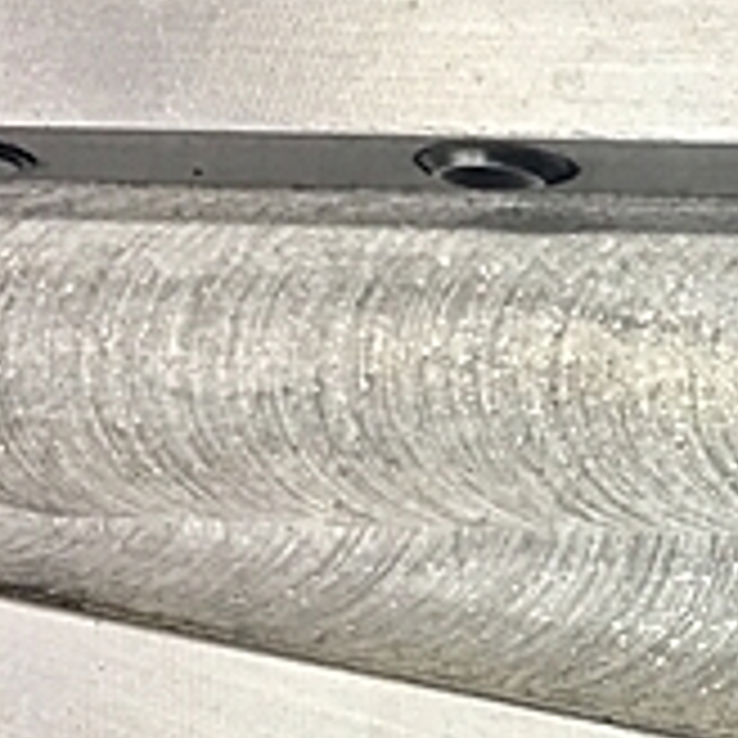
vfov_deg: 17.3
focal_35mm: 100
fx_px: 2412
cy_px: 549
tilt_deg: -83.8
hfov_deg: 16.3
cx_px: 1008
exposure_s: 1/30
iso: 64
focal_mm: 4.15
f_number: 2.2
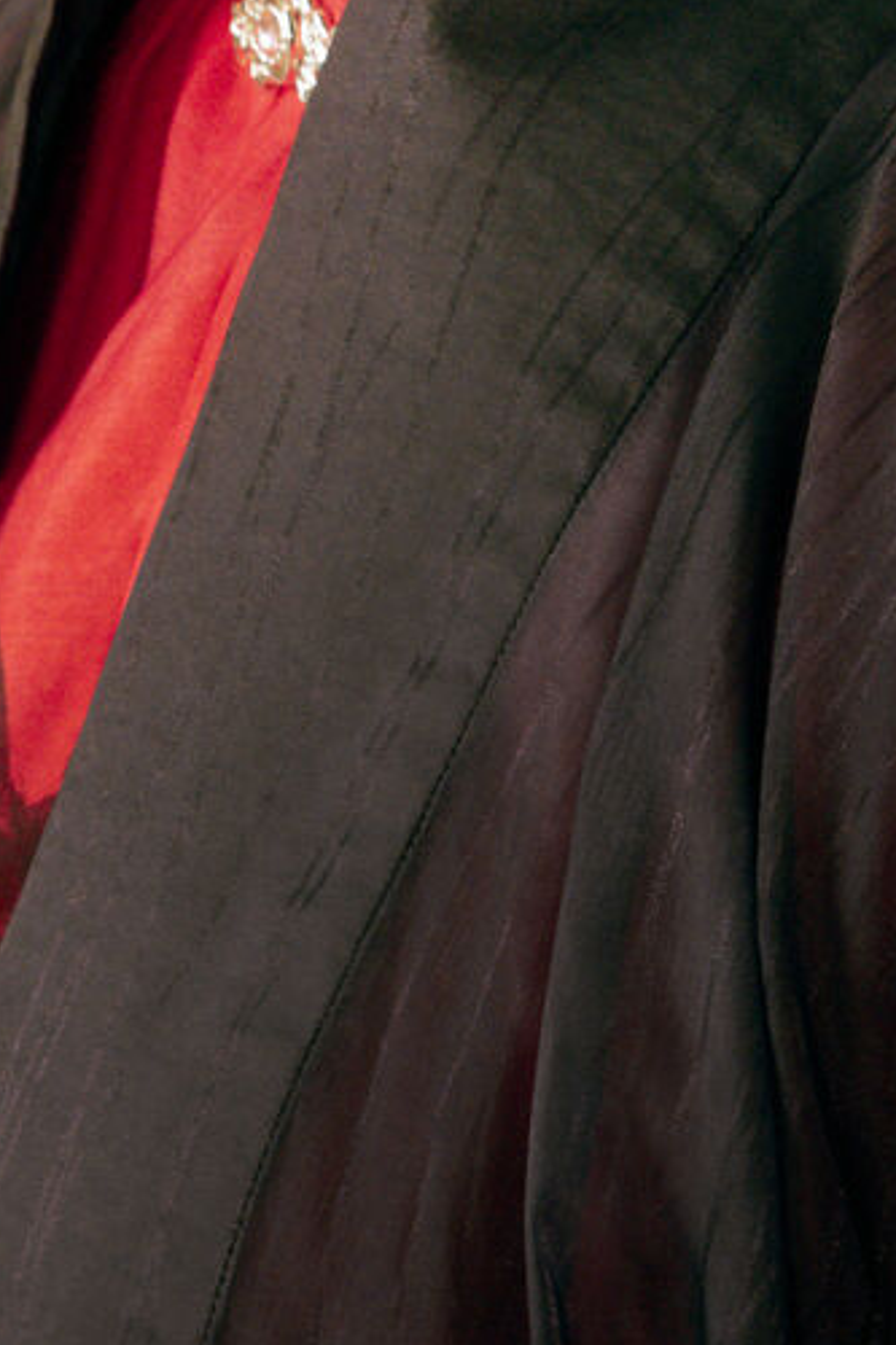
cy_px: 500
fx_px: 11431
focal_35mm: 306
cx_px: -366
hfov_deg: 4.5
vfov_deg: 6.7
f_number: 5.6
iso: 1250
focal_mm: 85
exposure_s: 1/200
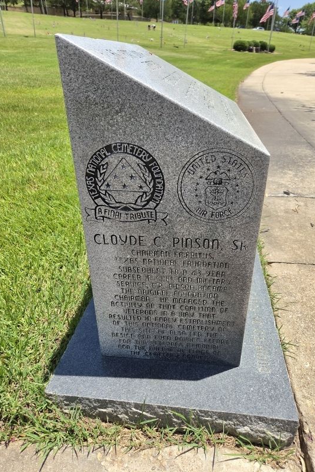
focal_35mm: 24
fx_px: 315
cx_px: 176
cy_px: 236
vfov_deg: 73.7
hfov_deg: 53.0
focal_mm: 5.4
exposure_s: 1/2945
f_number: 1.8
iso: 80
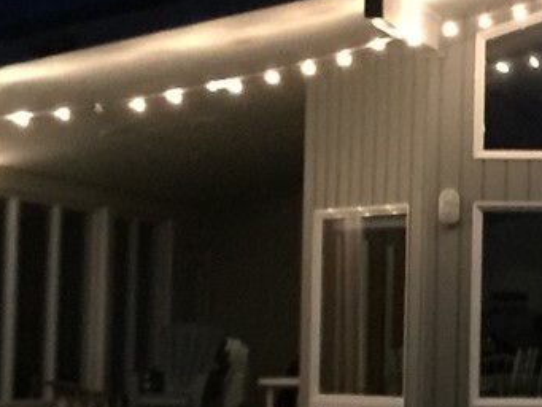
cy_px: 175
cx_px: 809
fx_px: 2130
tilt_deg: +6.3
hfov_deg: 13.7
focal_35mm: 136
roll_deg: -1.2
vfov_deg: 10.9
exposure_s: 1/4
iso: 200
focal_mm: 4.15
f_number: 2.2
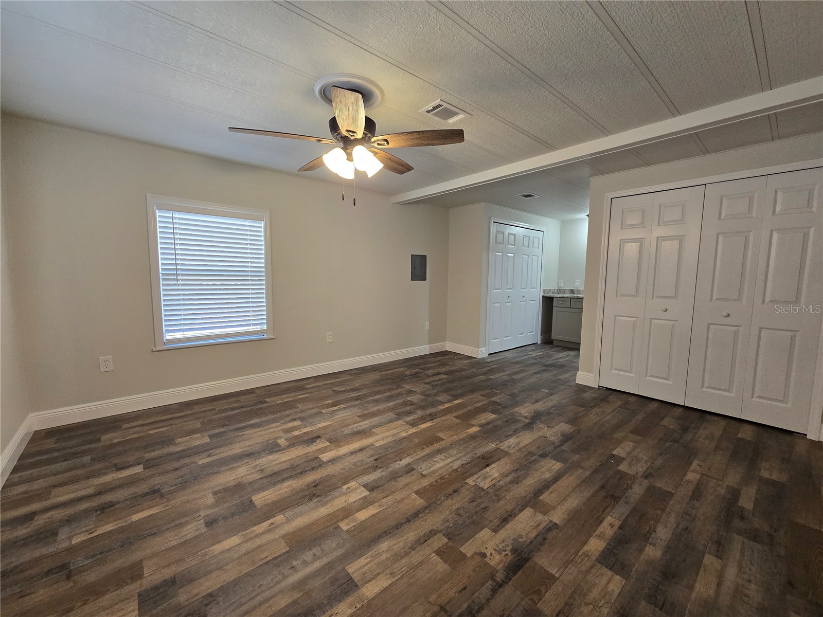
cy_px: 308
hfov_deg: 106.2
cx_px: 412
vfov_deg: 89.9
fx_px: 309
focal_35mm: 13
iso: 200
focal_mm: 2.2
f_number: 2.2
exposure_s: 1/60
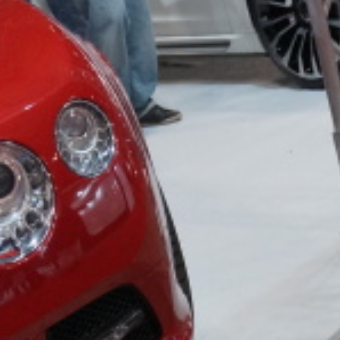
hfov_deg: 13.7
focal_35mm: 127
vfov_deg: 13.7
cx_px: 173
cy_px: 165
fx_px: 1411
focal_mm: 28
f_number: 4.5
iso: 2000
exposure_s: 1/160
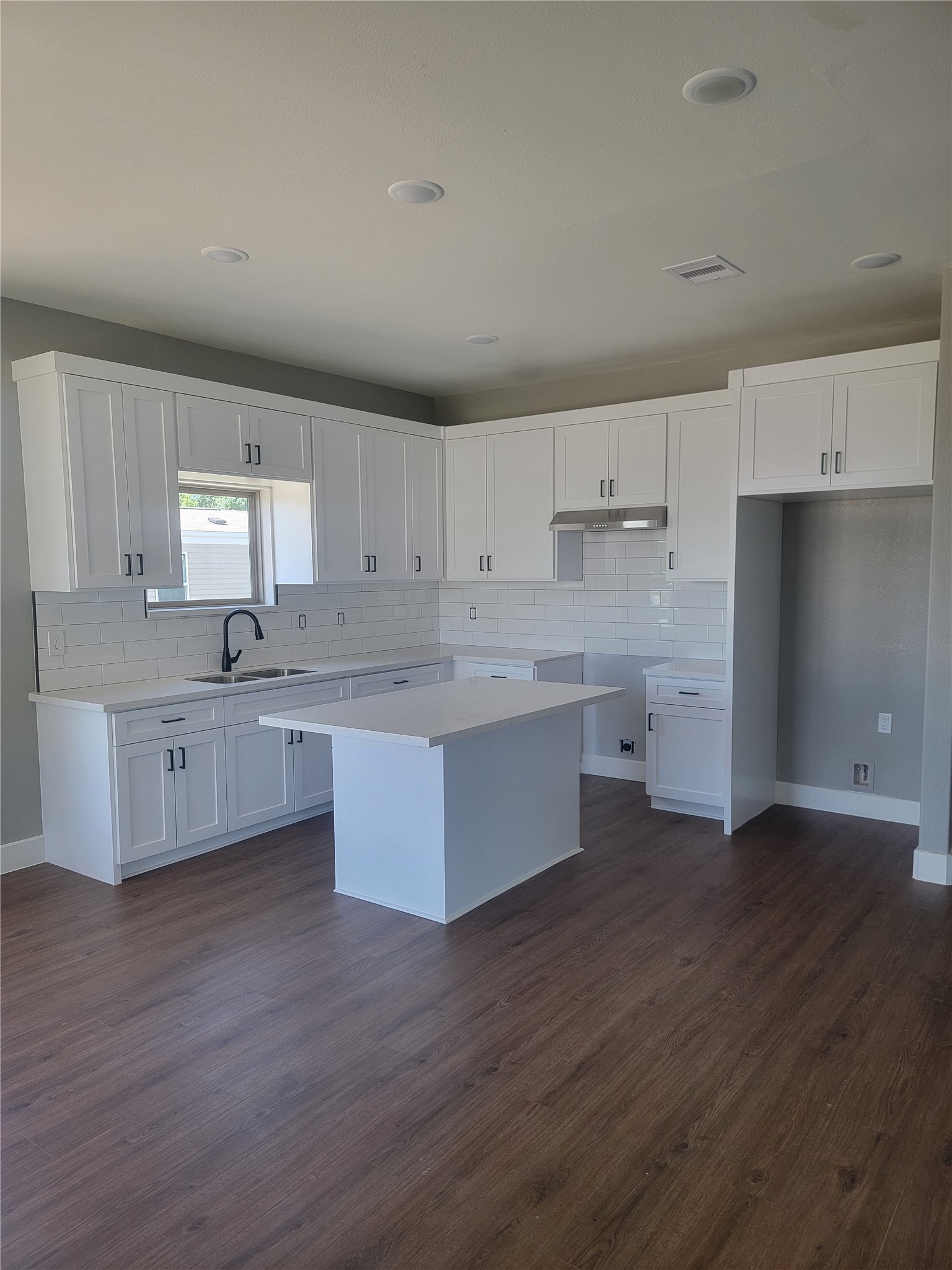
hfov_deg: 56.8
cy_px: 635
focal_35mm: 24
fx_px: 880
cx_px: 476
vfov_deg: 71.6
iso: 80
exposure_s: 1/120
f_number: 1.8
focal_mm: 6.7
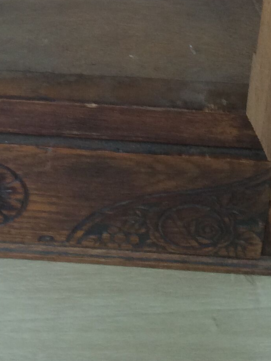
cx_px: 19
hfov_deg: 14.2
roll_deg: +0.7
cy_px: -231
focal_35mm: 103
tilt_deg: -26.2
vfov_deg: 16.7
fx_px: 1075
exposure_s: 1/33
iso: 80
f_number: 2.2
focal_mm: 4.15
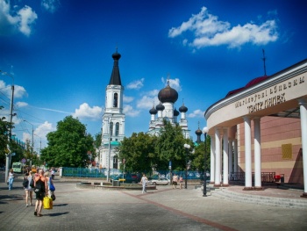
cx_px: 154
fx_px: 319
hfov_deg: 51.3
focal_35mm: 36
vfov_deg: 39.7
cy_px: 116
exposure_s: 1/800
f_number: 5.6
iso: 100
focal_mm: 6.3
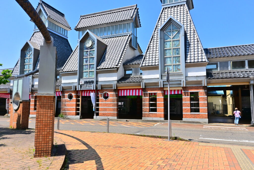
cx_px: 127
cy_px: 85
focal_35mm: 29
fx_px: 206
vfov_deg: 44.6
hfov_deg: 63.2
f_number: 8
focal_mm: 19.5
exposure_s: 1/1250
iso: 250
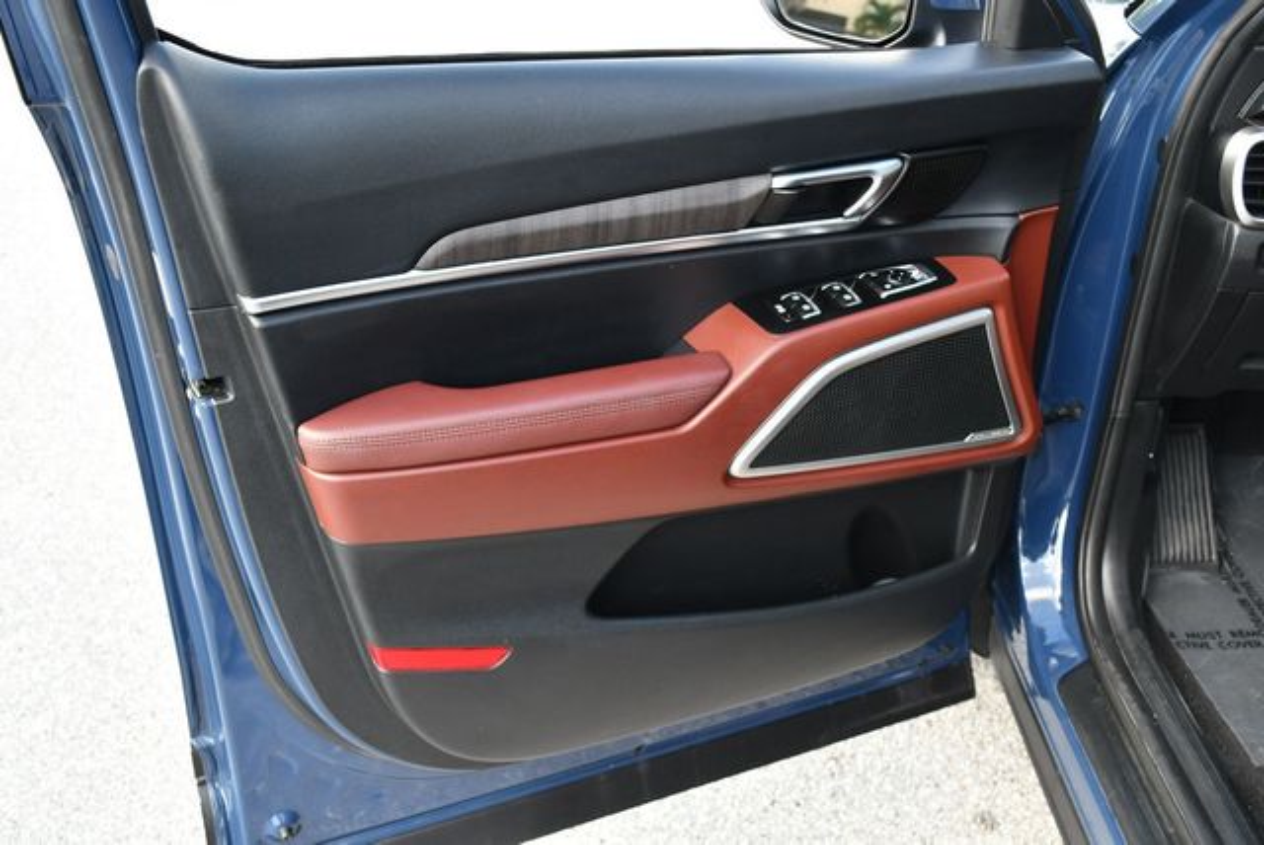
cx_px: 632
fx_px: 1265
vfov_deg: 36.9
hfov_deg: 53.1
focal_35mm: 36
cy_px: 422
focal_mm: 18
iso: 400
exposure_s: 1/250
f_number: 4
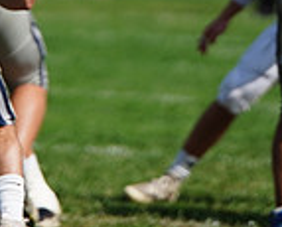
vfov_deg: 1.5
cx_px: 51
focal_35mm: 1042
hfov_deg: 1.9
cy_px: -40
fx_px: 8714
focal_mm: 274
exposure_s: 1/8000
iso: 400
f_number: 2.8
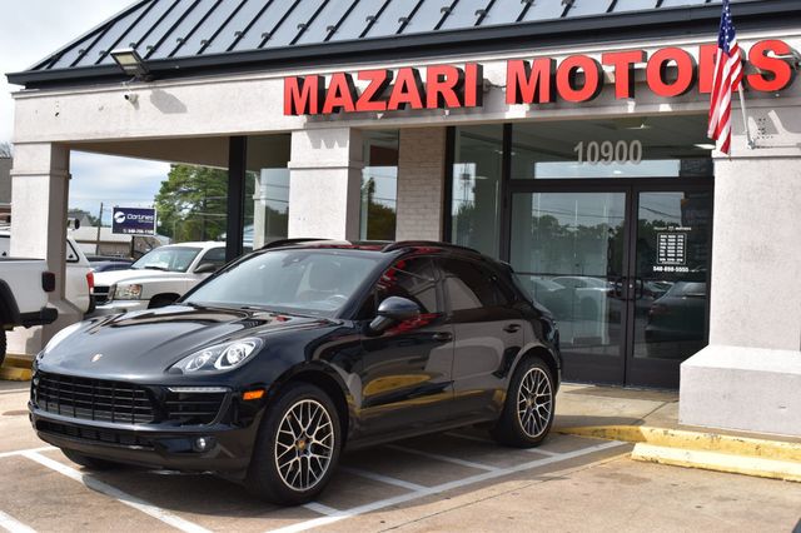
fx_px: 1167
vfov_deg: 25.7
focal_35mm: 52
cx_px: 400
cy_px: 266
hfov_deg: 37.9
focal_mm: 35
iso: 400
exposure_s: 1/500
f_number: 11
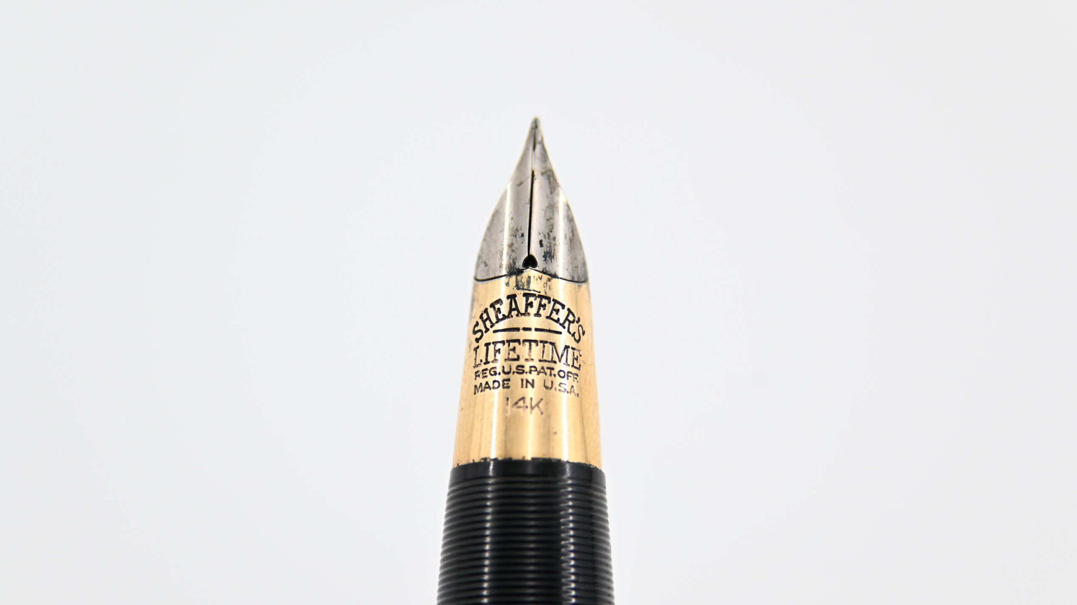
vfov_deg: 15.3
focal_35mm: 79
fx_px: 2256
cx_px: 539
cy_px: 340
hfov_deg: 26.9
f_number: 4.5
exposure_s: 1/500
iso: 800
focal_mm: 50
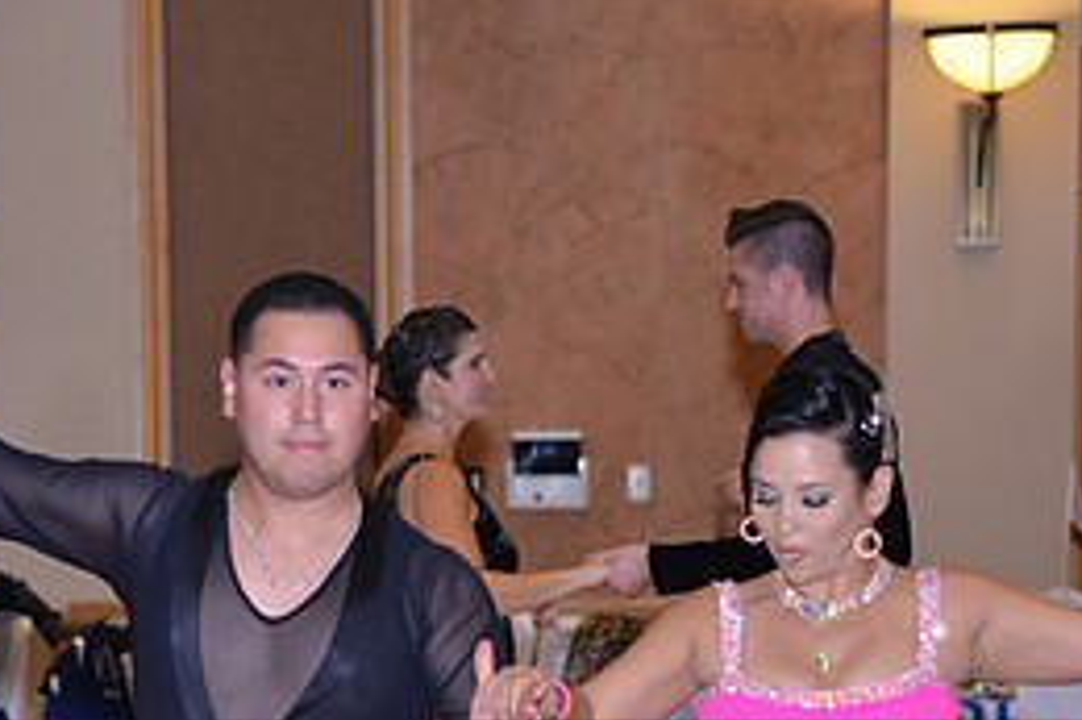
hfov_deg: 10.8
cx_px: 543
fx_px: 5707
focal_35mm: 190
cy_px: 862
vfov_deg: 7.2
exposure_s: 1/250
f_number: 4
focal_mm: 85
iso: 1000
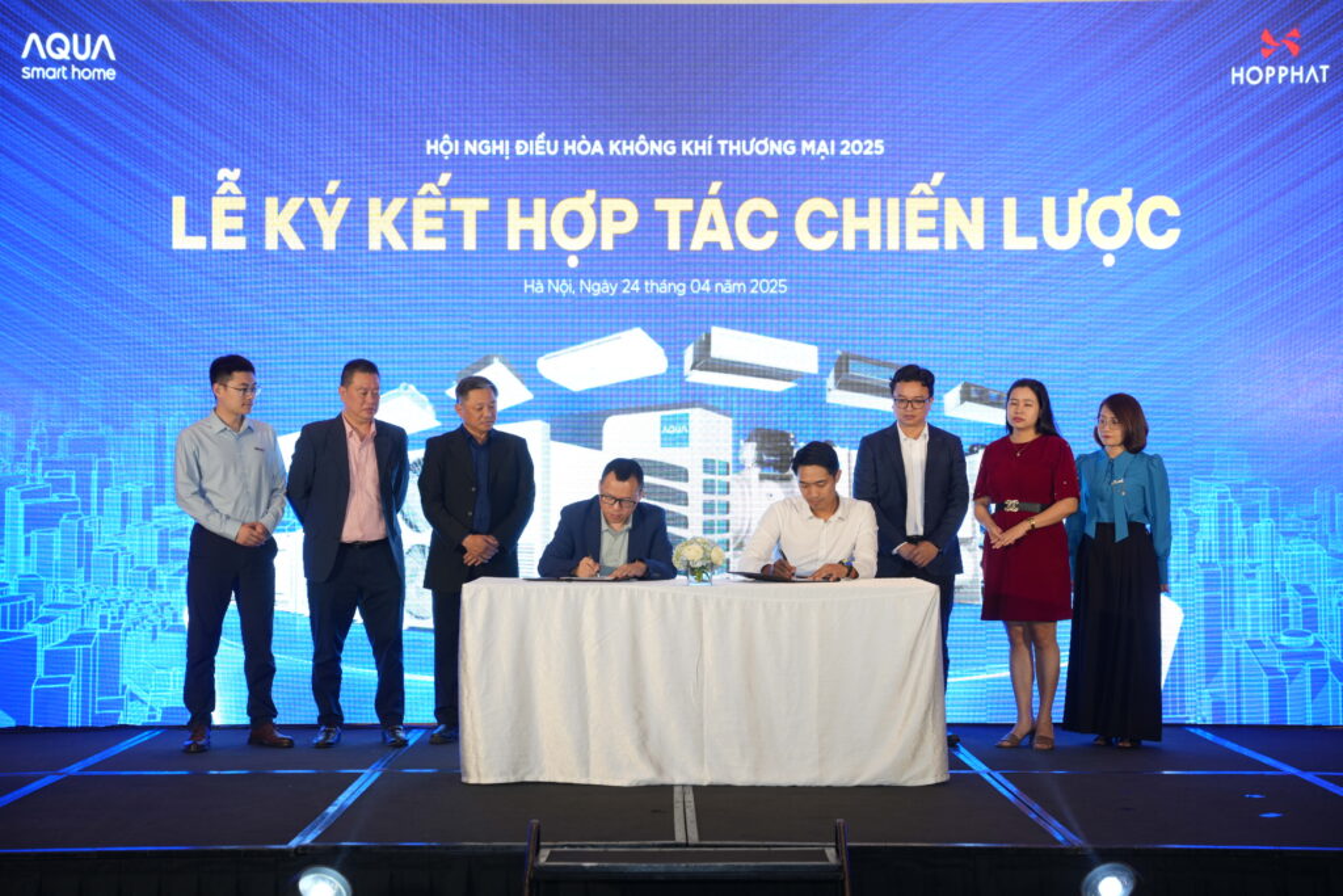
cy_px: 448
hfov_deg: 35.0
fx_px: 2130
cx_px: 672
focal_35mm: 57
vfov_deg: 23.7
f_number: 4
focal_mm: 57.1
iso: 400
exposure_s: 1/100
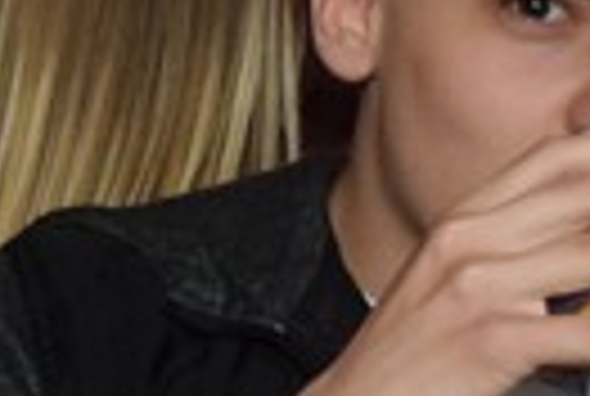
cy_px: 500
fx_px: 4172
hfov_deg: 8.1
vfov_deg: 5.4
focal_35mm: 254
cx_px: 209
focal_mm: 22
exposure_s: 1/30
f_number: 3.8
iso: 1600
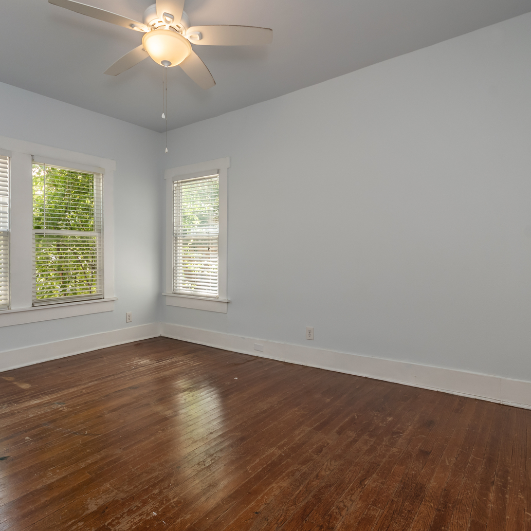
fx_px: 347
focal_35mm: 20
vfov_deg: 74.8
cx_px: 241
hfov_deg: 74.7
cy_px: 265
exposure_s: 1/100
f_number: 8
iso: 320
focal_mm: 10
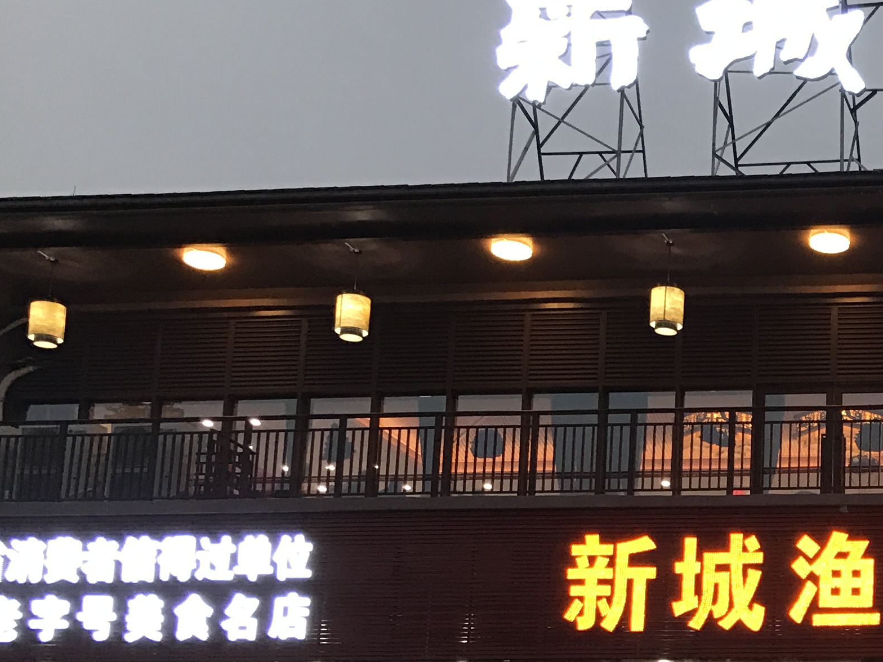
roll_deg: -0.5
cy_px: 605
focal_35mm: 72
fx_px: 1837
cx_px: 980
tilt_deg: +11.1
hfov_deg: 25.1
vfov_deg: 20.0
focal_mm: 3.99
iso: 32
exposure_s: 1/25
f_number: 1.8
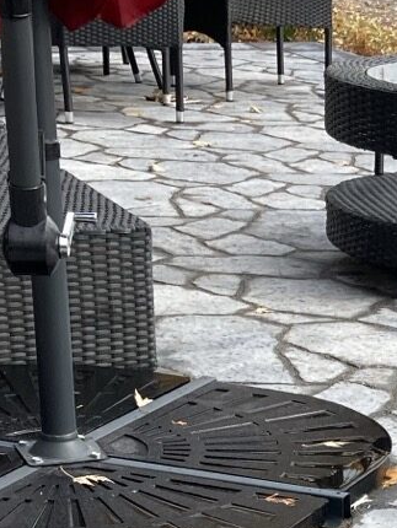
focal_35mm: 125
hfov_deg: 11.3
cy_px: 554
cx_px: 626
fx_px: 1910
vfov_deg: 15.4
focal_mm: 3.99
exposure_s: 1/738
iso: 20
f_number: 1.8
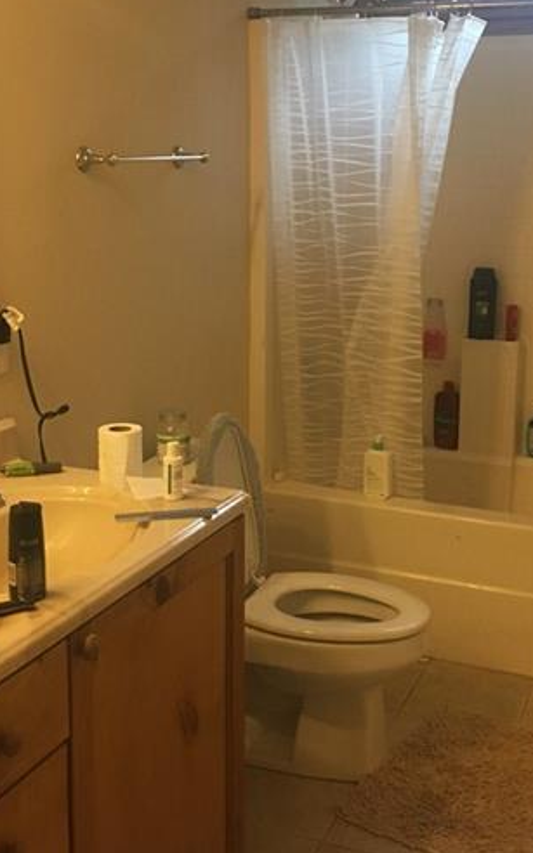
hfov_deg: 26.8
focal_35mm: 48
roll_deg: -0.7
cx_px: 267
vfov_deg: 41.7
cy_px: 342
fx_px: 1117
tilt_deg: -11.4
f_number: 2.2
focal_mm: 4.15
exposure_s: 1/30
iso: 125
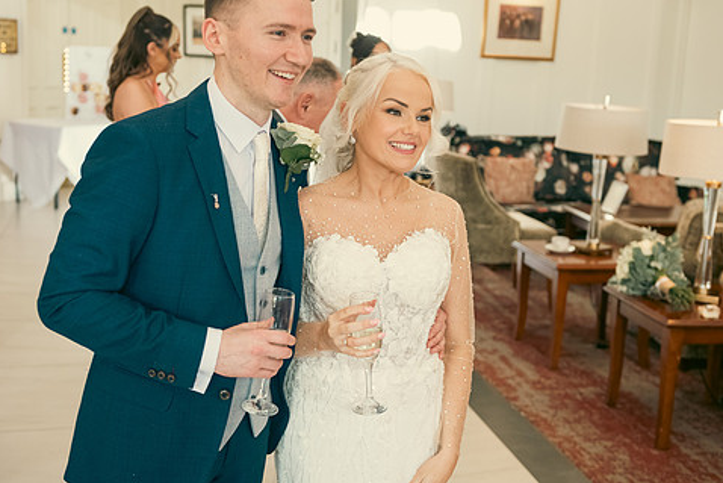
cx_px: 351
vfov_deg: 26.5
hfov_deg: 38.9
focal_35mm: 51
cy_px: 208
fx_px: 1024
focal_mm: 42
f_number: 3.5
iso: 800
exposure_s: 1/160
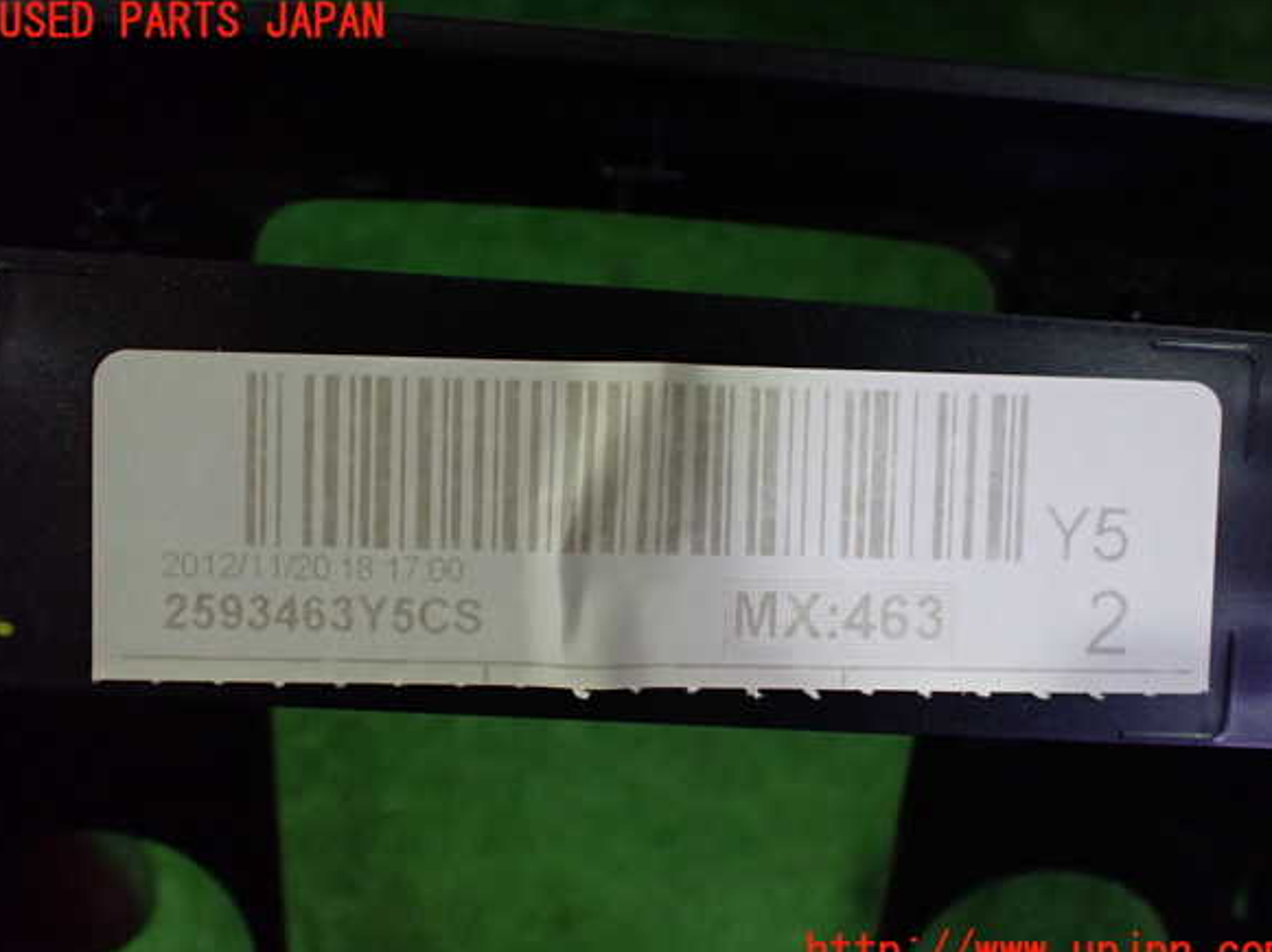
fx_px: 1138
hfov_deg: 58.4
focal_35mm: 31
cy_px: 488
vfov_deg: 45.4
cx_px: 644
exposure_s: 1/80
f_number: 2.3
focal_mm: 5.4
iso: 800
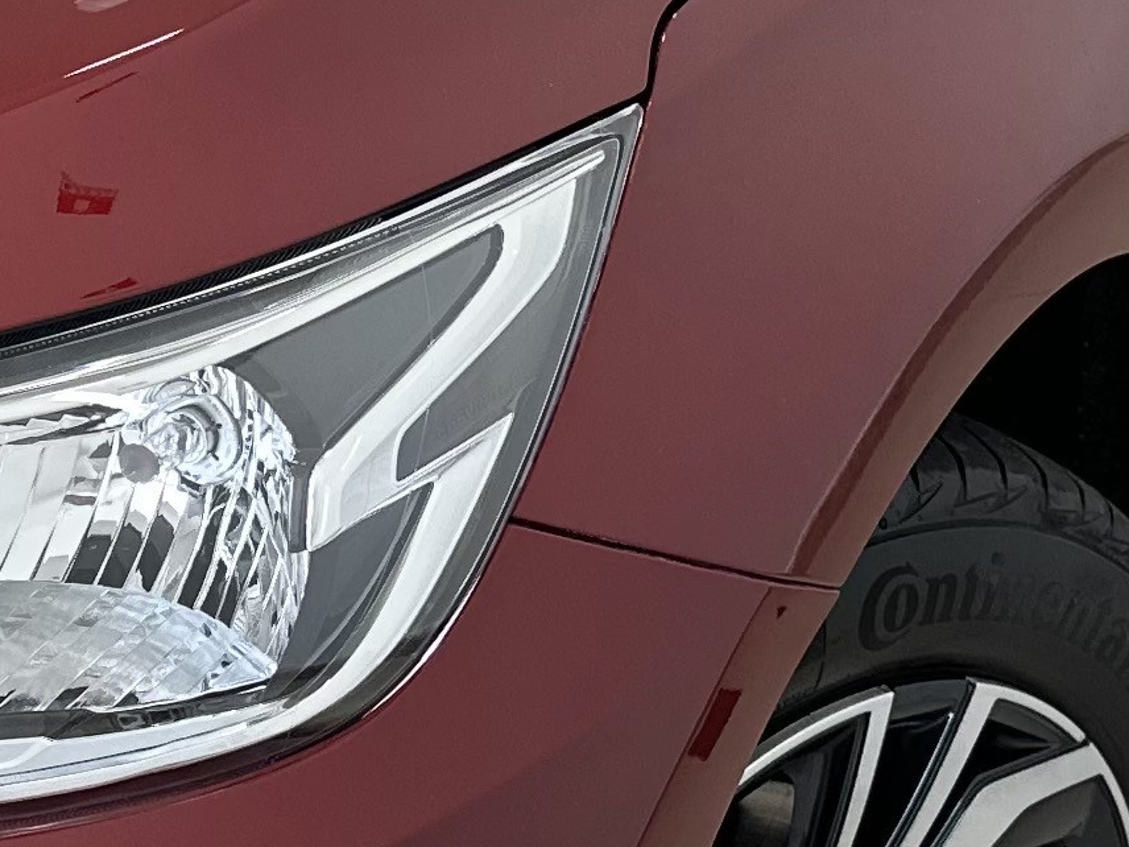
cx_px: -332
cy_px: 152
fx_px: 3685
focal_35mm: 113
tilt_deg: -22.0
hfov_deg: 16.5
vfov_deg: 13.0
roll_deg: -0.9
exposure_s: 1/120
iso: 125
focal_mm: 6.86
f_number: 1.78
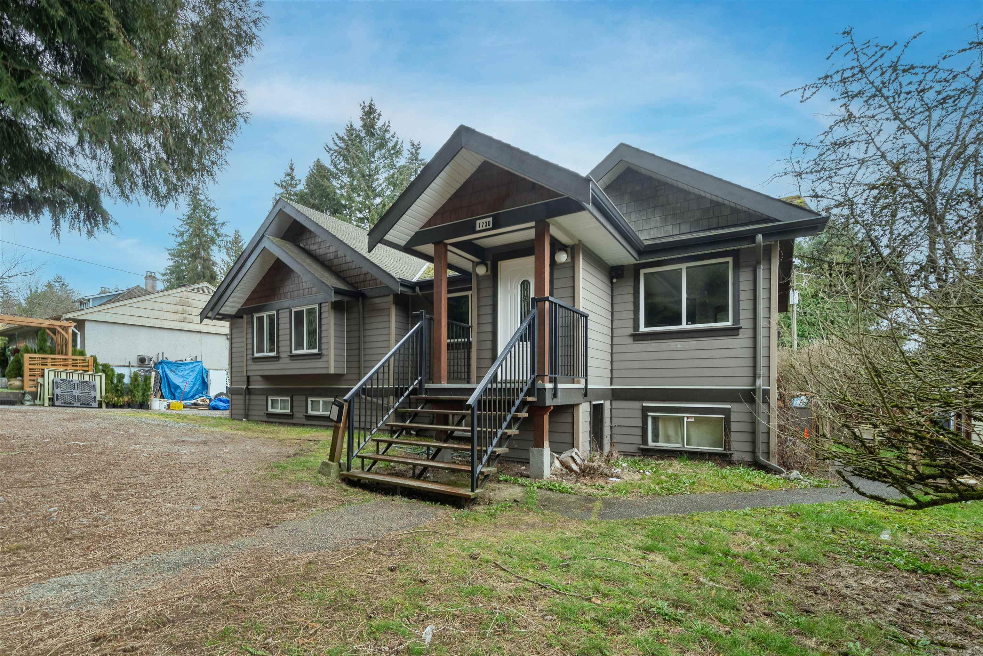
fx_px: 328
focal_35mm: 12
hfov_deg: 112.6
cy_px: 328
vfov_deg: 90.0
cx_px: 492
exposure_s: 1/200
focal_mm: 12
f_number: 6.3
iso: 100
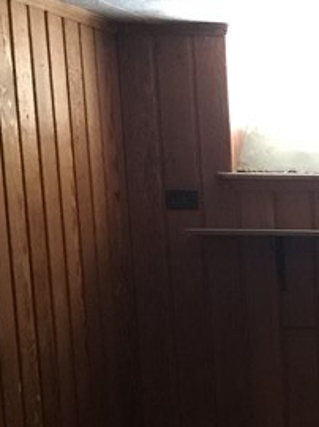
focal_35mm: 110
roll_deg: -0.2
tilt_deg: -12.5
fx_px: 1354
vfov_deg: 17.1
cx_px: 584
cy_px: 506
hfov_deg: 12.3
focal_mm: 4.15
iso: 100
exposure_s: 1/10
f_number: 2.2
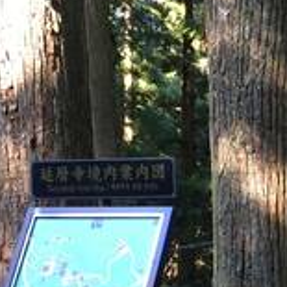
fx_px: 994
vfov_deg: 16.3
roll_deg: +0.0
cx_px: 439
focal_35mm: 106
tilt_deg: -3.2
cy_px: 237
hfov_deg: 15.1
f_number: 2.2
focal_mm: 4.15
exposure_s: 1/30
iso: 50
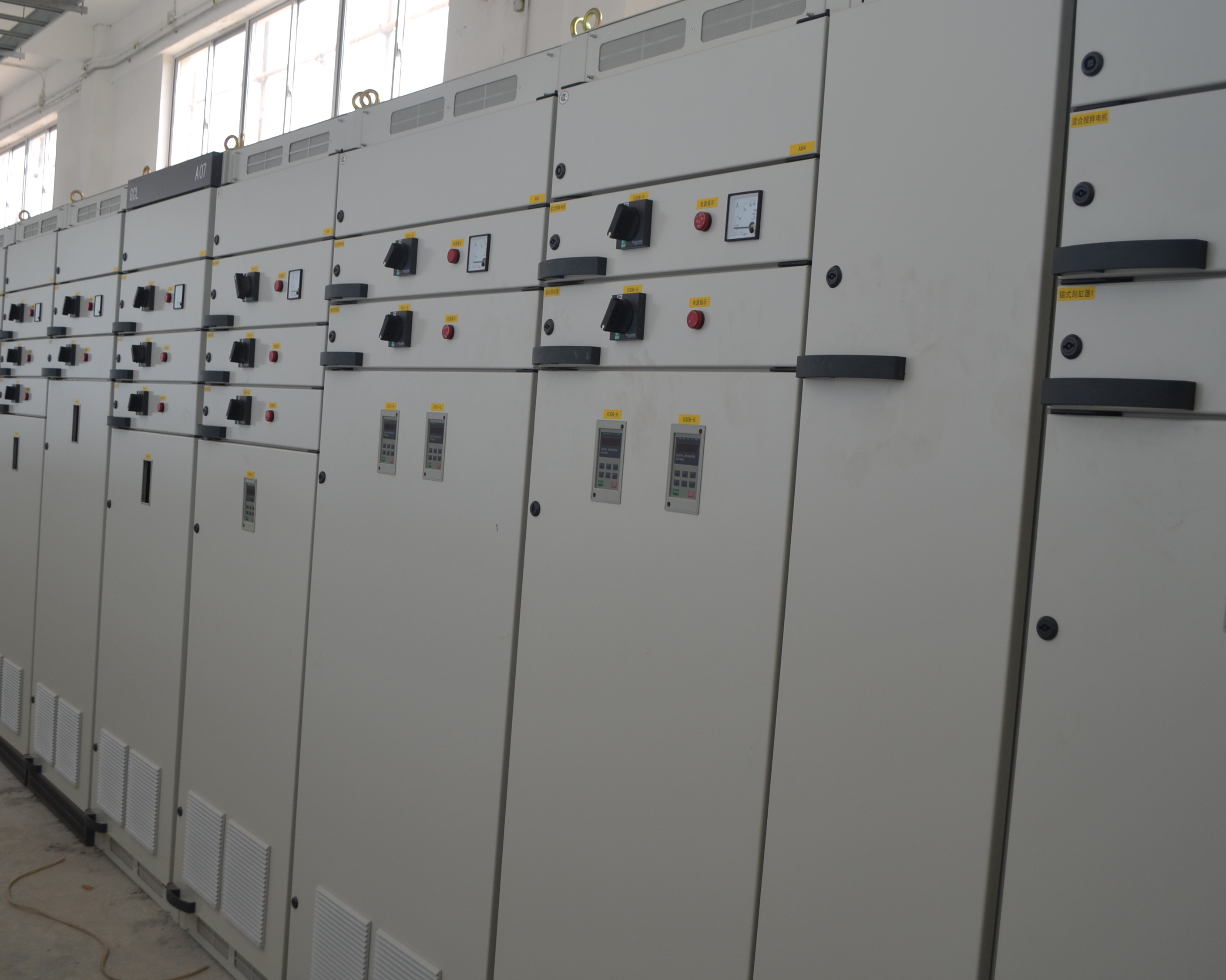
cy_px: 491
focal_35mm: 38
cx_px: 571
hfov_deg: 47.9
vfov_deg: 39.2
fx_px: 1379
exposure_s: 1/125
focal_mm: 22
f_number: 5.6
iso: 160
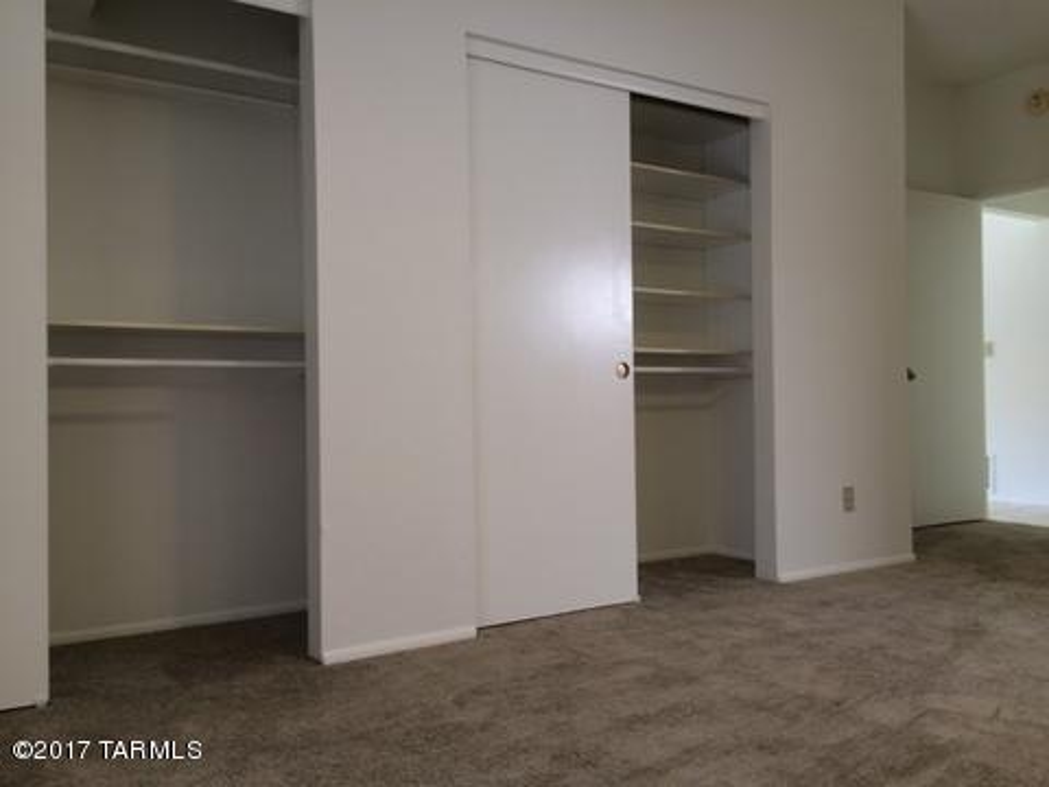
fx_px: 879
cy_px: 394
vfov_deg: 48.2
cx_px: 524
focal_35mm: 29
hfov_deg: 61.7
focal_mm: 4.15
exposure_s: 1/30
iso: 50
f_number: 2.2
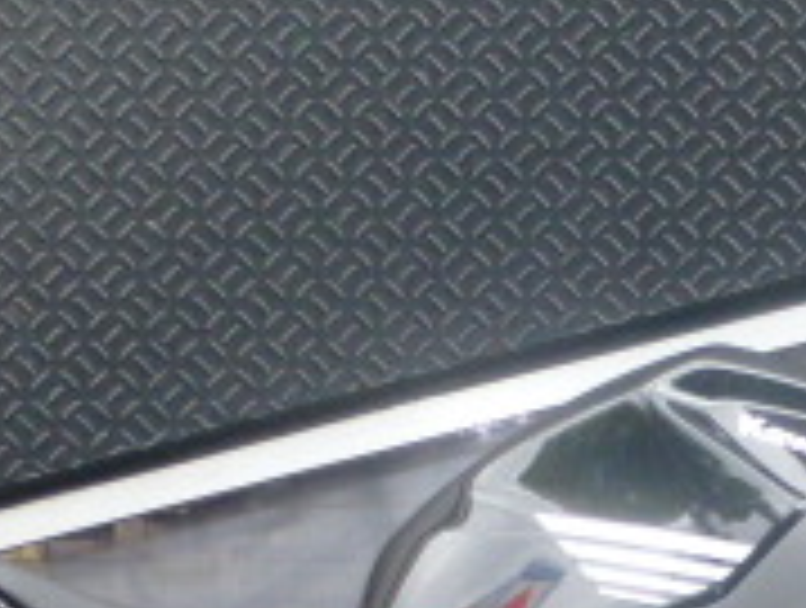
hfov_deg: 18.3
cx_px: 563
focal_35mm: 107
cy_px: 842
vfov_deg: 13.3
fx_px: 2496
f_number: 3.6
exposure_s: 1/60
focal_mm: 5.4
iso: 320
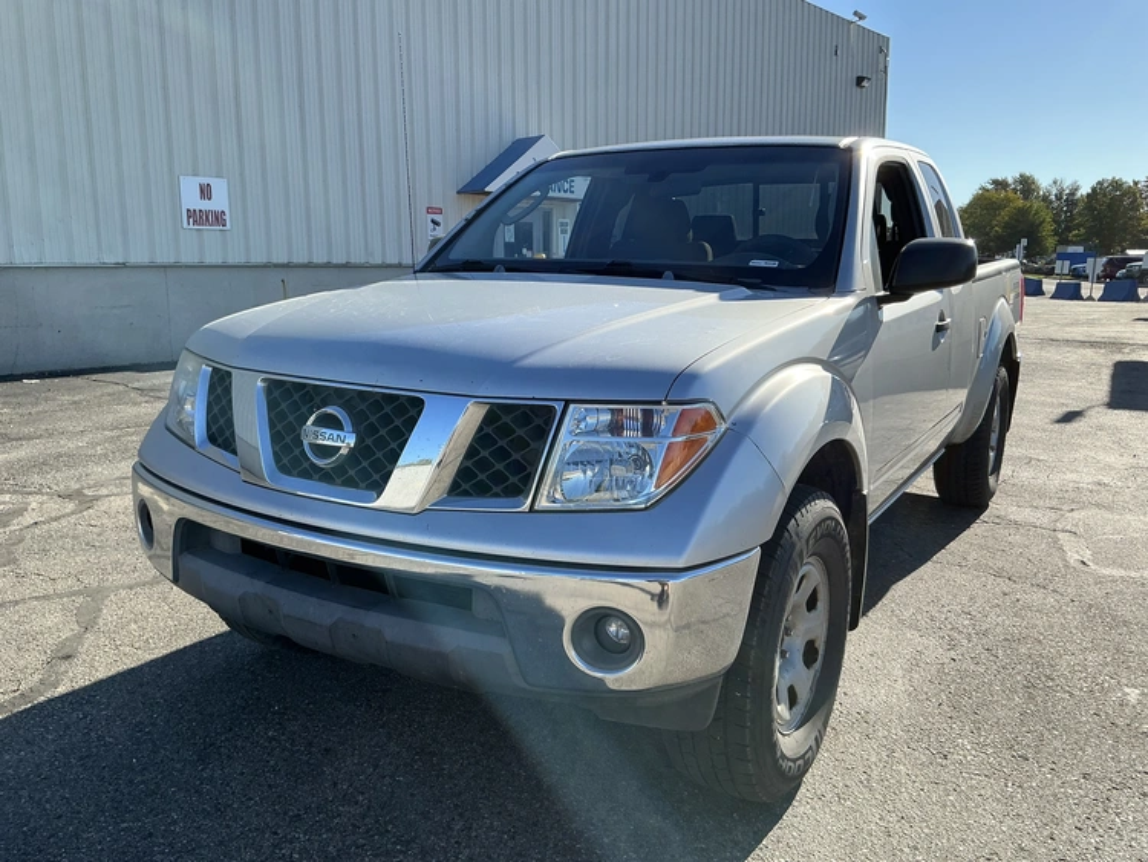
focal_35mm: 28
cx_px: 574
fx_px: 929
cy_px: 431
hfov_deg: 63.4
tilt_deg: -7.8
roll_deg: +1.3
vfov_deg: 49.8
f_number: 1.8
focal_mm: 3
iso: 25
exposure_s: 1/1168
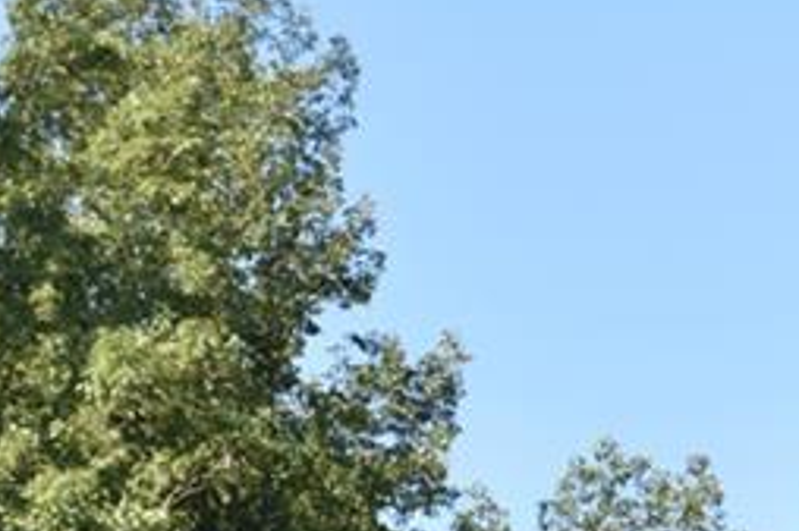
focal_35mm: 230
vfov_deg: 5.9
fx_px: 5101
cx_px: -384
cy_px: 782
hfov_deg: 8.8
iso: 100
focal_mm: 38
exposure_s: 1/200
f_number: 6.3
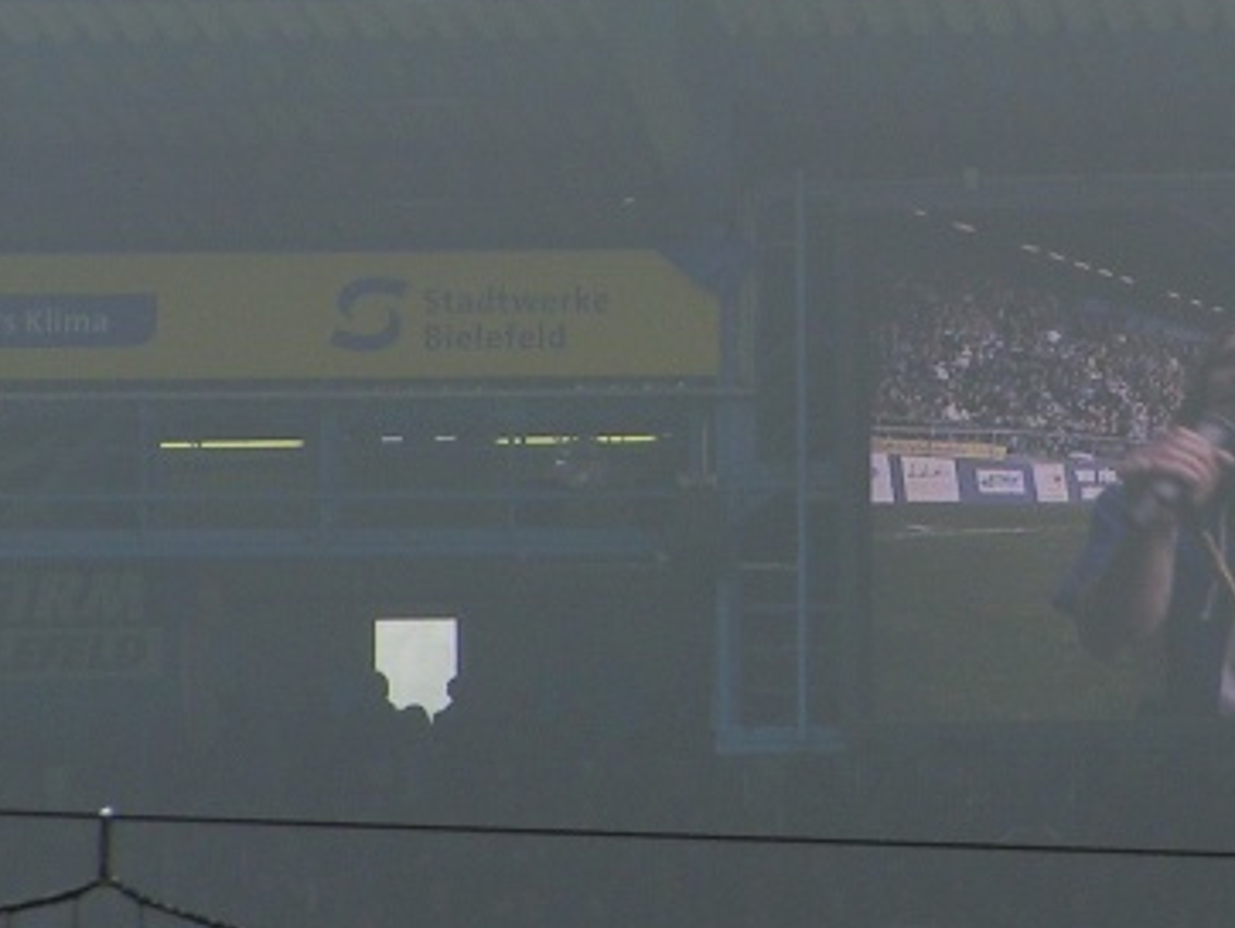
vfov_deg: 3.0
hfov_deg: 4.0
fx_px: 17815
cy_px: 317
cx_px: 1235
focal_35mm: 499
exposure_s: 1/500
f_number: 5.6
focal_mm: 34.5
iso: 50
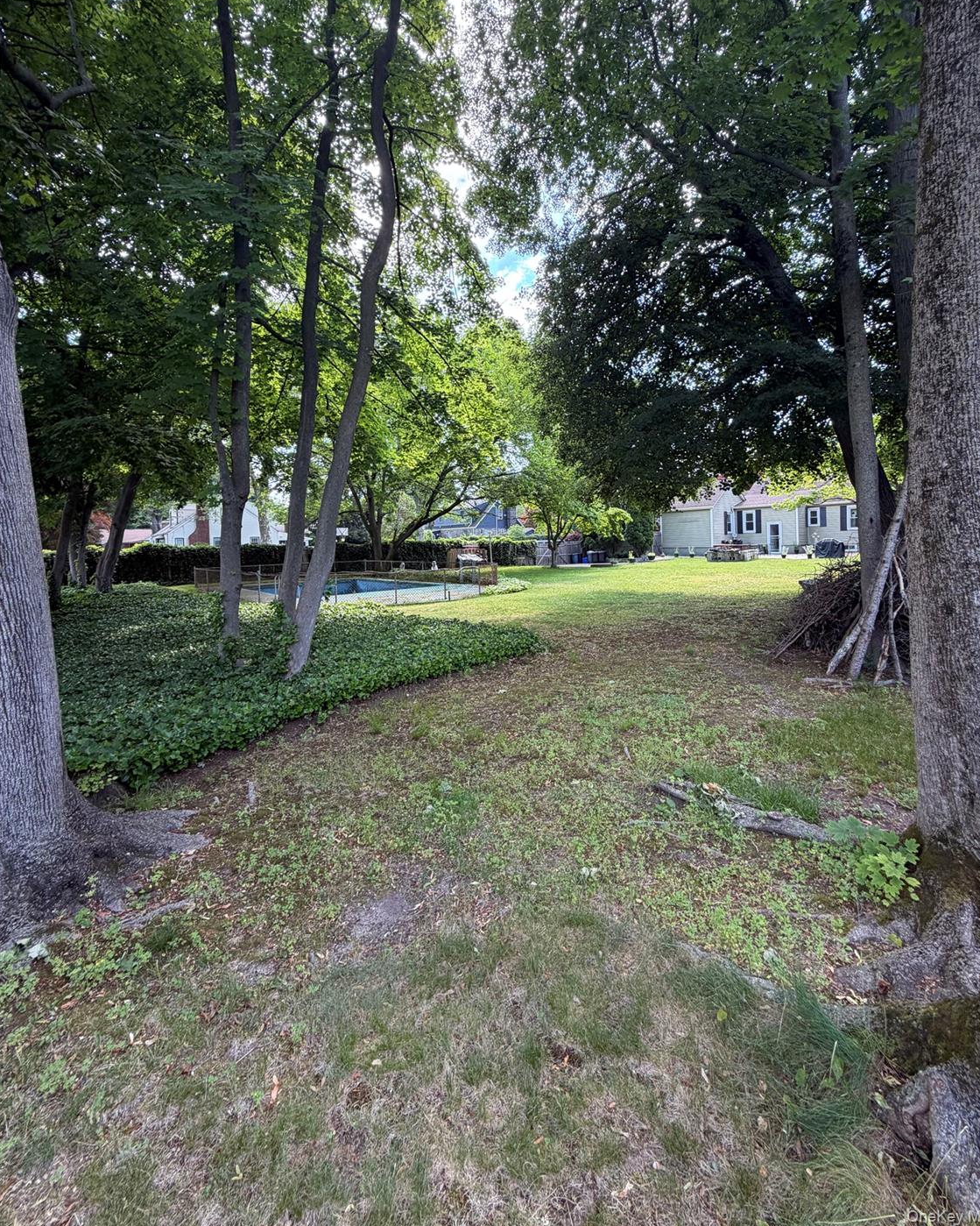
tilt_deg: +0.5
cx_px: 503
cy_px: 555
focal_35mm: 15
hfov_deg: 84.0
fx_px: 544
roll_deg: +1.3
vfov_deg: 96.5
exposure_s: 1/121
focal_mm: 2.22
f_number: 2.2
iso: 64
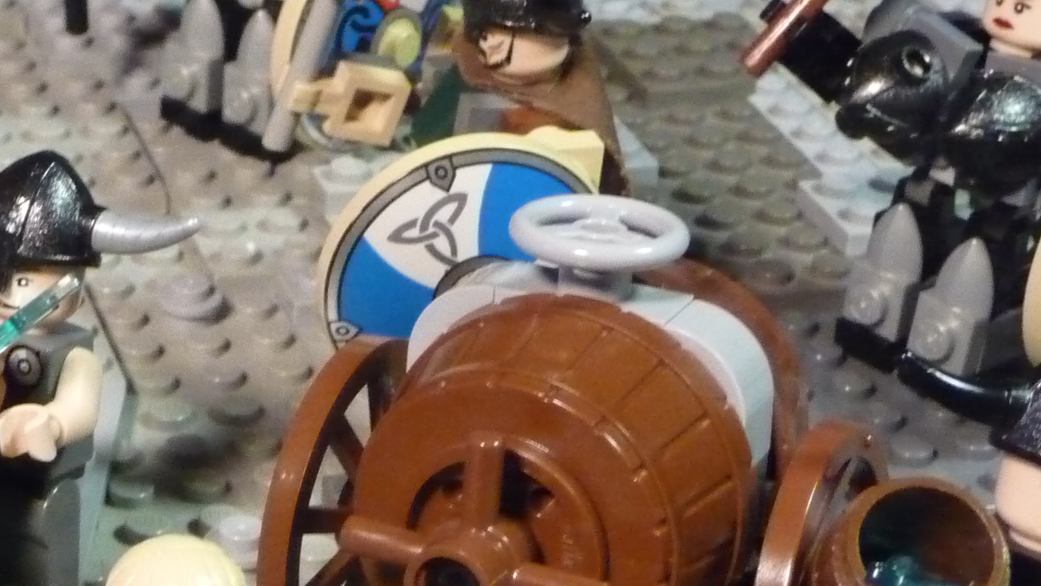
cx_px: 235
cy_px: 369
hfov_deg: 20.0
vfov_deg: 11.4
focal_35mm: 106
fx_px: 2926
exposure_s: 1/40
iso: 800
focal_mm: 7.6
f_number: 4.1
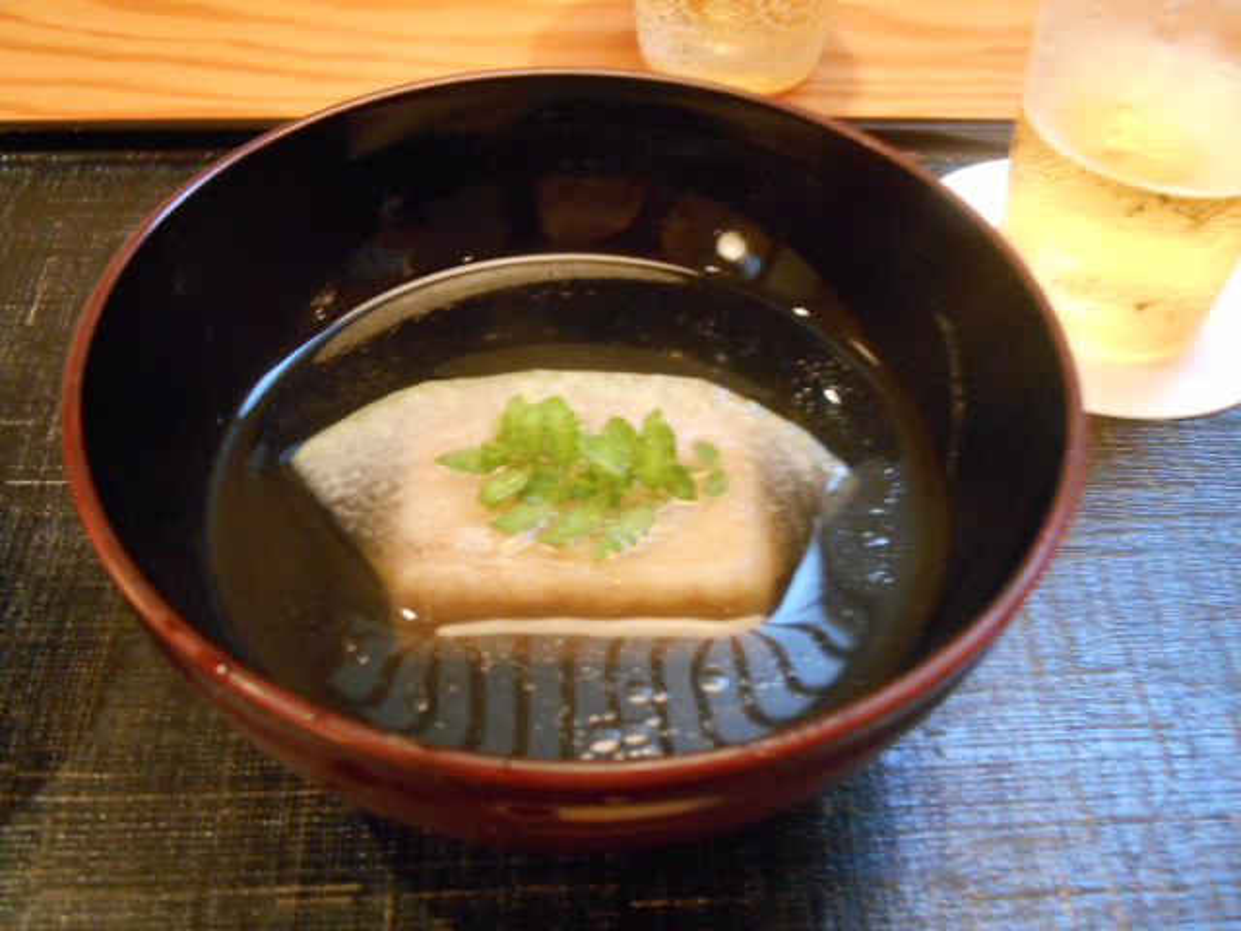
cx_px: 620
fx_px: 1470
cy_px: 466
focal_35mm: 41
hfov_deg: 45.8
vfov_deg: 35.1
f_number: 3.9
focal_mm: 7.2
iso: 800
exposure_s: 1/3
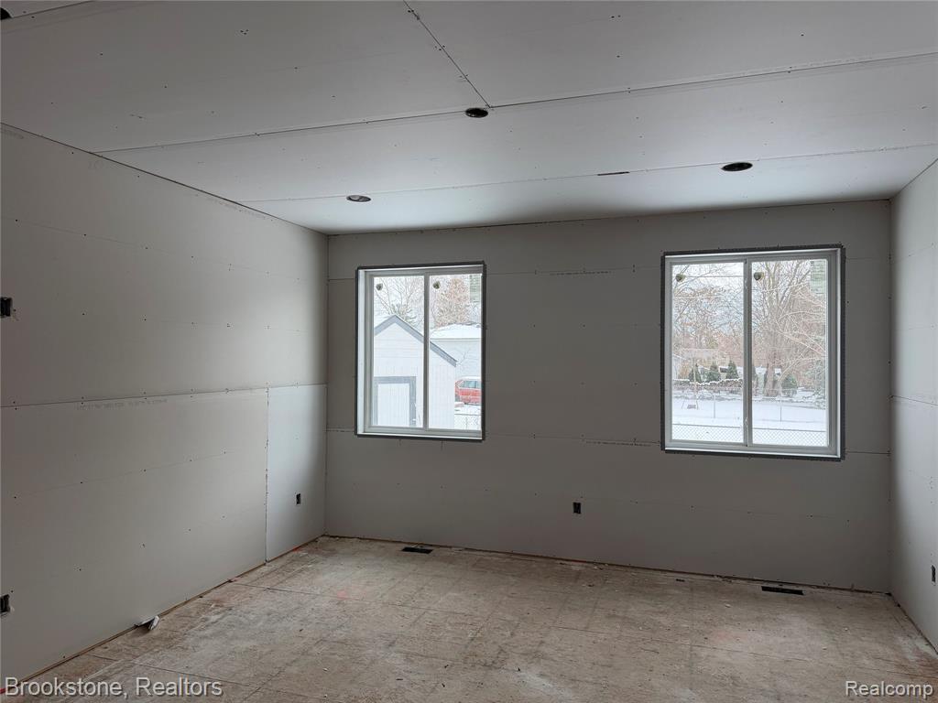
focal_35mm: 24
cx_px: 469
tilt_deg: +1.6
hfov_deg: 71.6
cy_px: 352
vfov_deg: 56.8
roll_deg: +0.0
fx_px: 650
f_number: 1.78
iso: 100
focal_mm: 6.76
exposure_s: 1/547
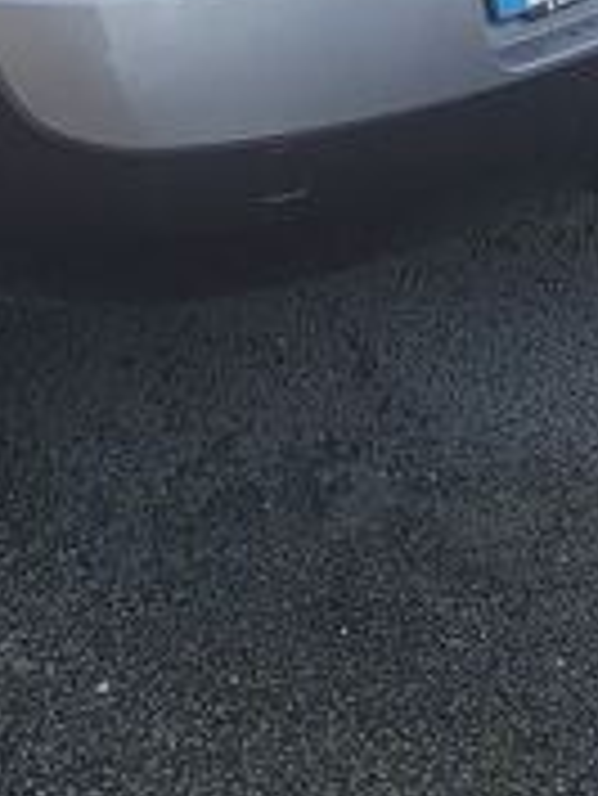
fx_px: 2163
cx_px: -40
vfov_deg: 20.0
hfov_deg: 15.4
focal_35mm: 94
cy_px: -63
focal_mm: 4.2
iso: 40
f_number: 1.7
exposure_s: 1/192
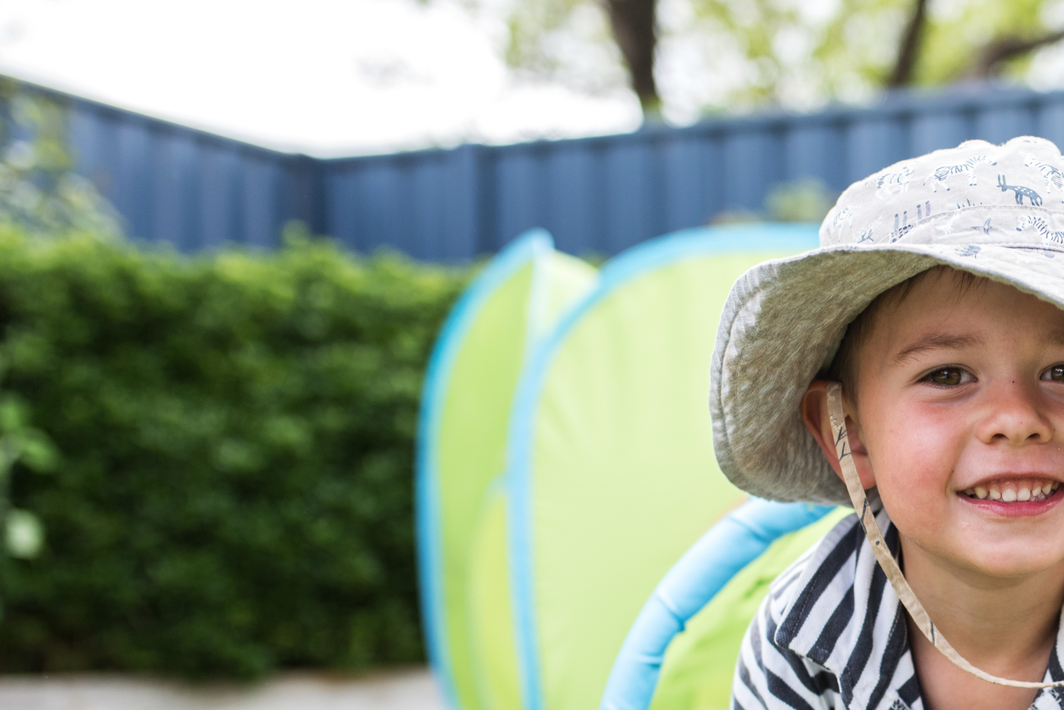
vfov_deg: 17.8
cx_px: 1068
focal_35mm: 76
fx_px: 2247
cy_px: 598
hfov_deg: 25.3
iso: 320
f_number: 2.5
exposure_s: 1/1000
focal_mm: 35
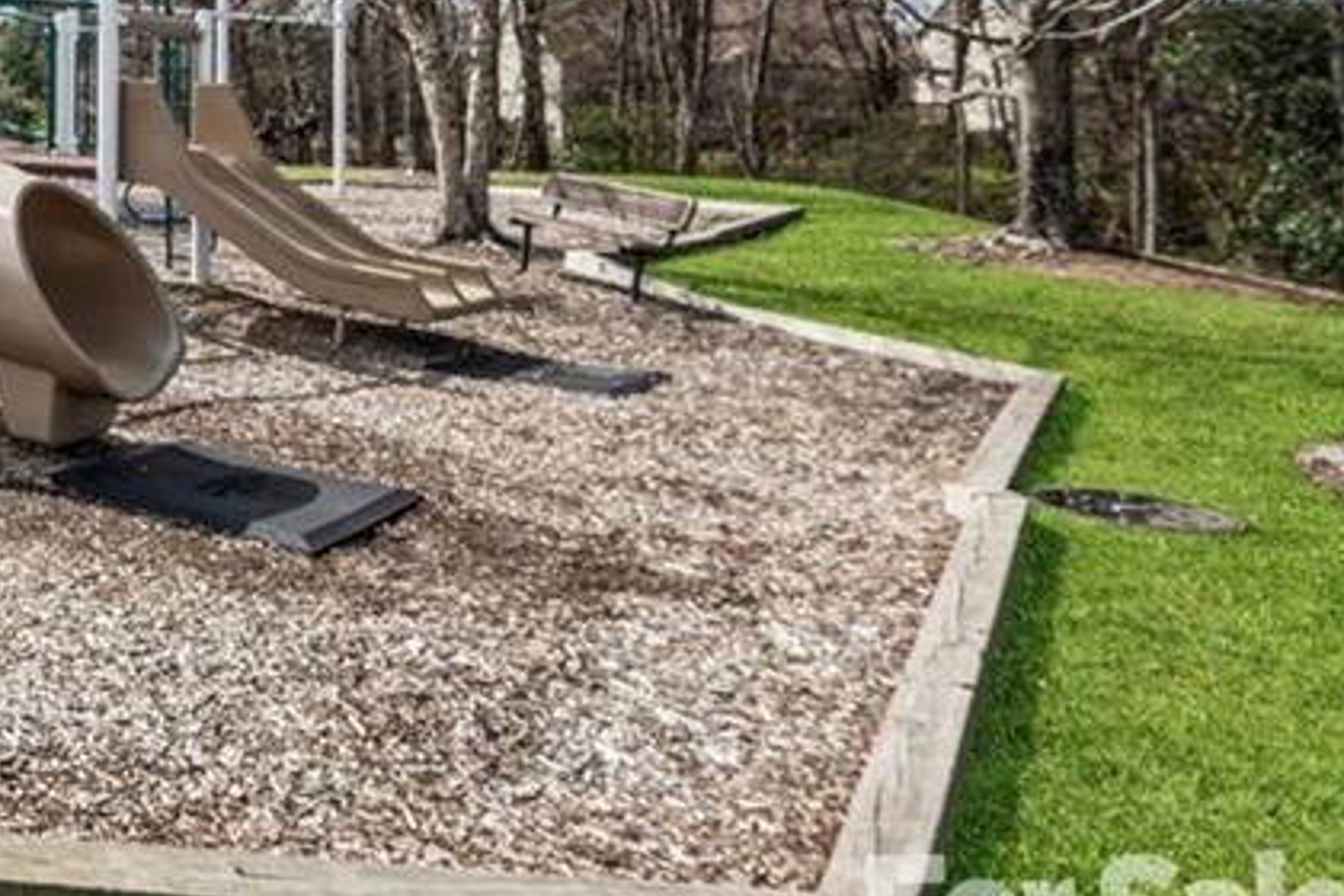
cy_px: 75
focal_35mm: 39
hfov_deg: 37.6
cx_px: -262
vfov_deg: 32.4
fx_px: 1456
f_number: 10
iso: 125
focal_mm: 16
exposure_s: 1/320
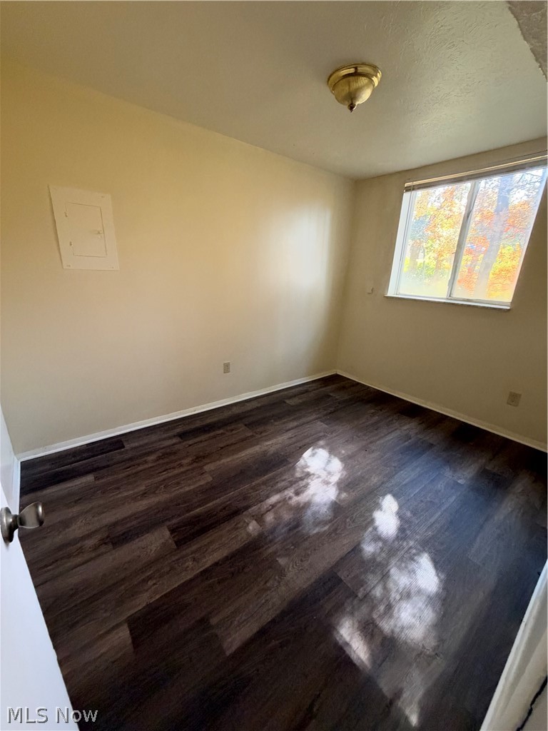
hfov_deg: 85.7
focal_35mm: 14
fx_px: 296
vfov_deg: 102.1
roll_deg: -2.1
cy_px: 366
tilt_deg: -16.1
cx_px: 274
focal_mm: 2.22
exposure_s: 1/60
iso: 640
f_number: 2.2
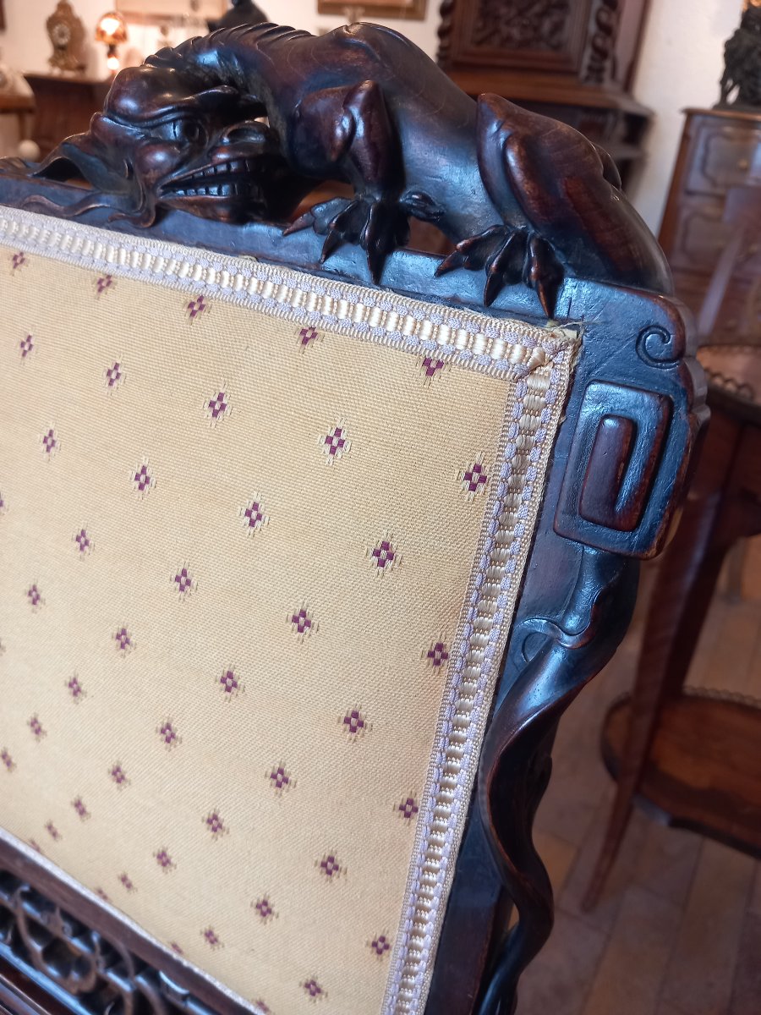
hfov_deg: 51.4
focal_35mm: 27
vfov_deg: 65.3
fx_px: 791
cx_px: 380
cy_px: 508
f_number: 1.8
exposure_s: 1/50
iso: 160
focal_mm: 4
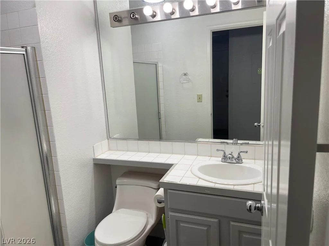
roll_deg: +3.3
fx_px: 238
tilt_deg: -9.6
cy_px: 123
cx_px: 164
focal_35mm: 25
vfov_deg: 54.9
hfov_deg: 69.4
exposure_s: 1/145
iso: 32
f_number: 1.6
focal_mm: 5.1
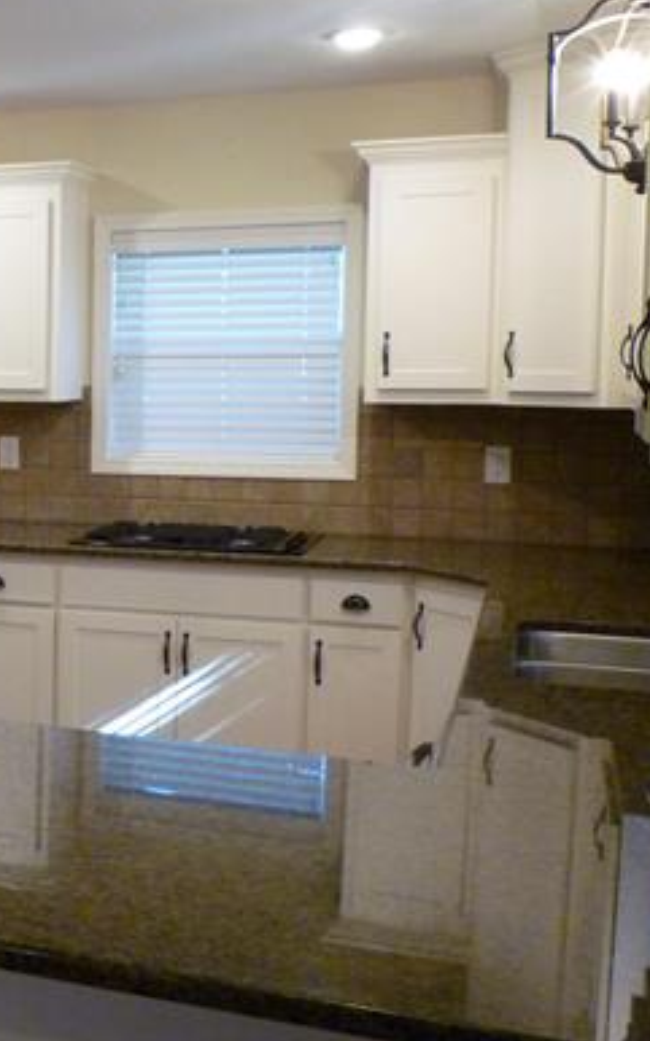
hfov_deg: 22.9
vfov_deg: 39.6
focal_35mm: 51
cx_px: -167
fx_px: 1447
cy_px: 526
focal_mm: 5.2
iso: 400
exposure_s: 1/25
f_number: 3.3
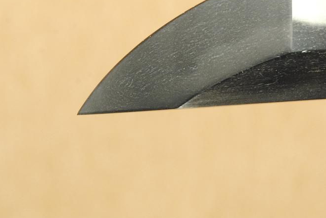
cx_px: 267
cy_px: 28
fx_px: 3899
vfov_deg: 3.2
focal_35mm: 430
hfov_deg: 4.8
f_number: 11
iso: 400
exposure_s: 1/2
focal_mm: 135
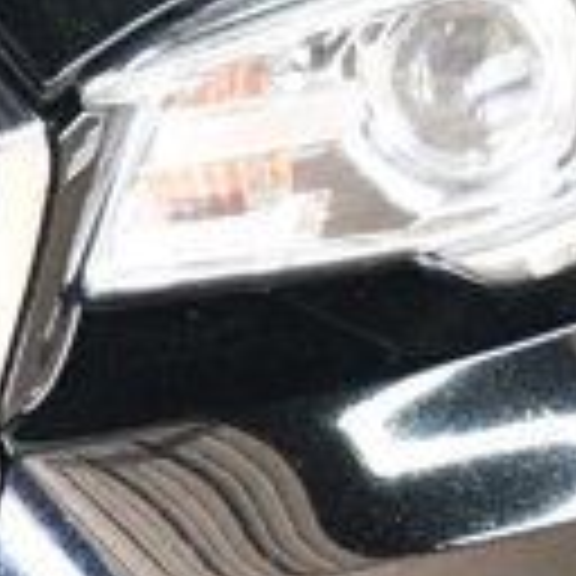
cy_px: 472
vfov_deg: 6.5
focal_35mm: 271
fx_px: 5102
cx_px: -1170
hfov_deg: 6.0
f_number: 4
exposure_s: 1/125
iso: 3200
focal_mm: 27
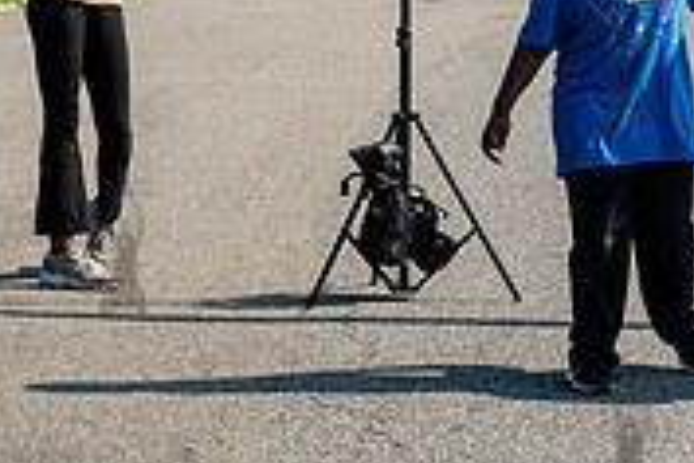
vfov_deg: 7.3
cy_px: 57
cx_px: 627
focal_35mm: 187
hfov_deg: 10.9
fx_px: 3605
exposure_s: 1/2000
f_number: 5
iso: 400
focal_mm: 55
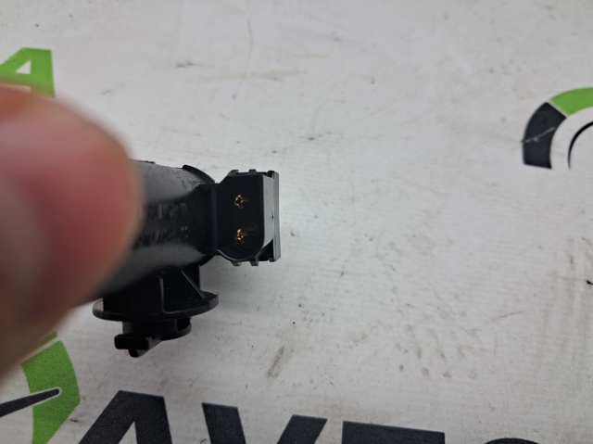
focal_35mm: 27
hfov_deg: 65.4
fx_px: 462
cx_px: 296
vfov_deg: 51.3
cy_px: 222
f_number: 1.8
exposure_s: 1/100
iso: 50
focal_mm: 4
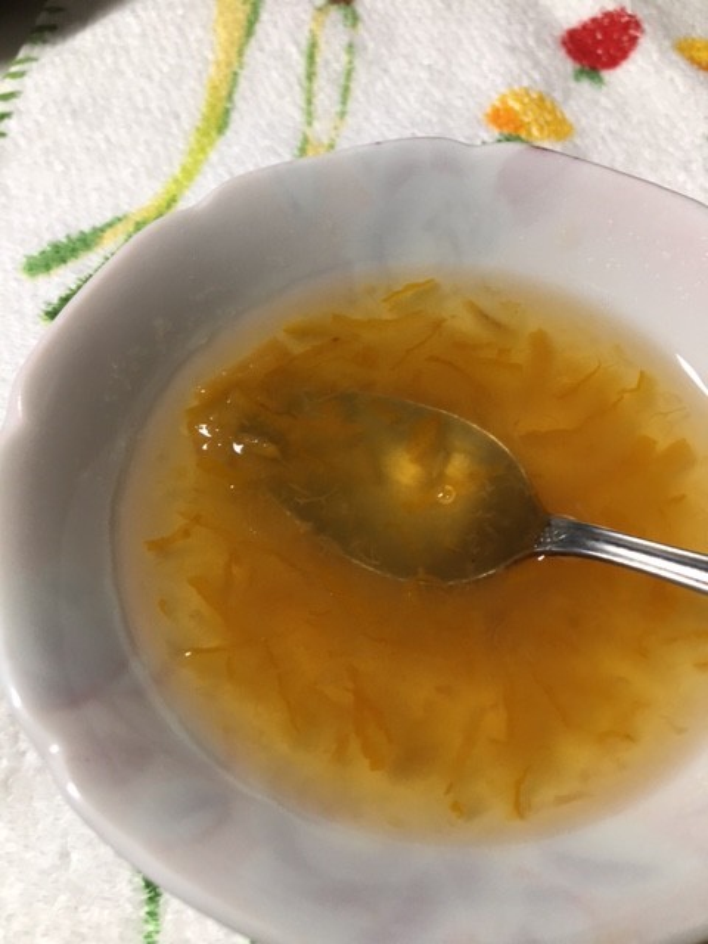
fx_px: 791
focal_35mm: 29
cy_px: 472
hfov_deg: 48.2
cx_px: 354
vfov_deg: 61.7
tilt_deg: -60.8
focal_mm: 4.15
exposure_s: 1/30
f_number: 2.2
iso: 80
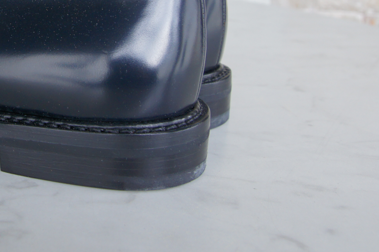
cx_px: 40
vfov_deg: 21.6
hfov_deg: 31.8
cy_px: -9
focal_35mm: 60
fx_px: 633
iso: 200
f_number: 5.6
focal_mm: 17
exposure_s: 1/50
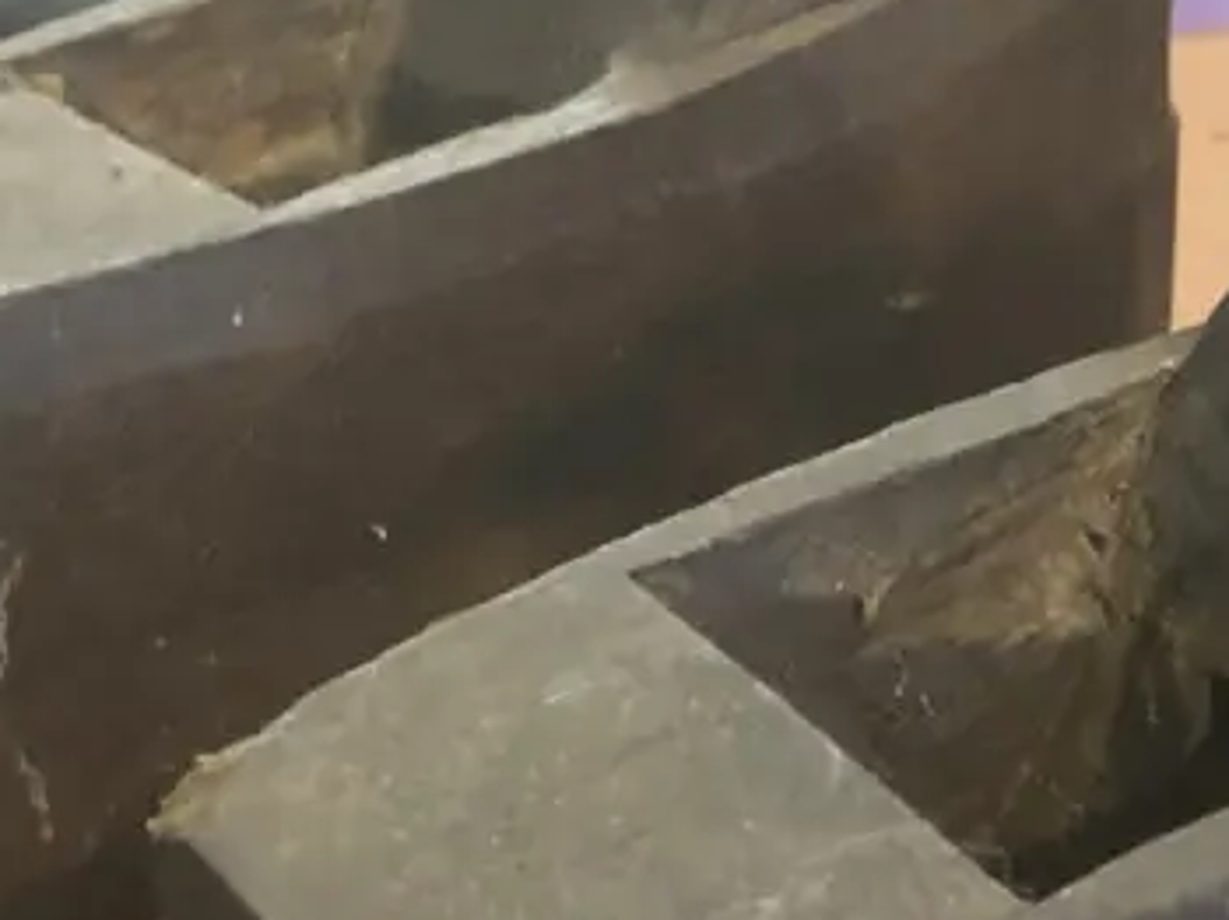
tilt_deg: -28.2
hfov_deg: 23.7
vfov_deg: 17.8
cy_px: 706
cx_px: 878
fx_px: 2909
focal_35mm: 82
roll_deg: +1.0
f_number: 1.8
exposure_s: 1/25
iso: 640
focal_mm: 3.99
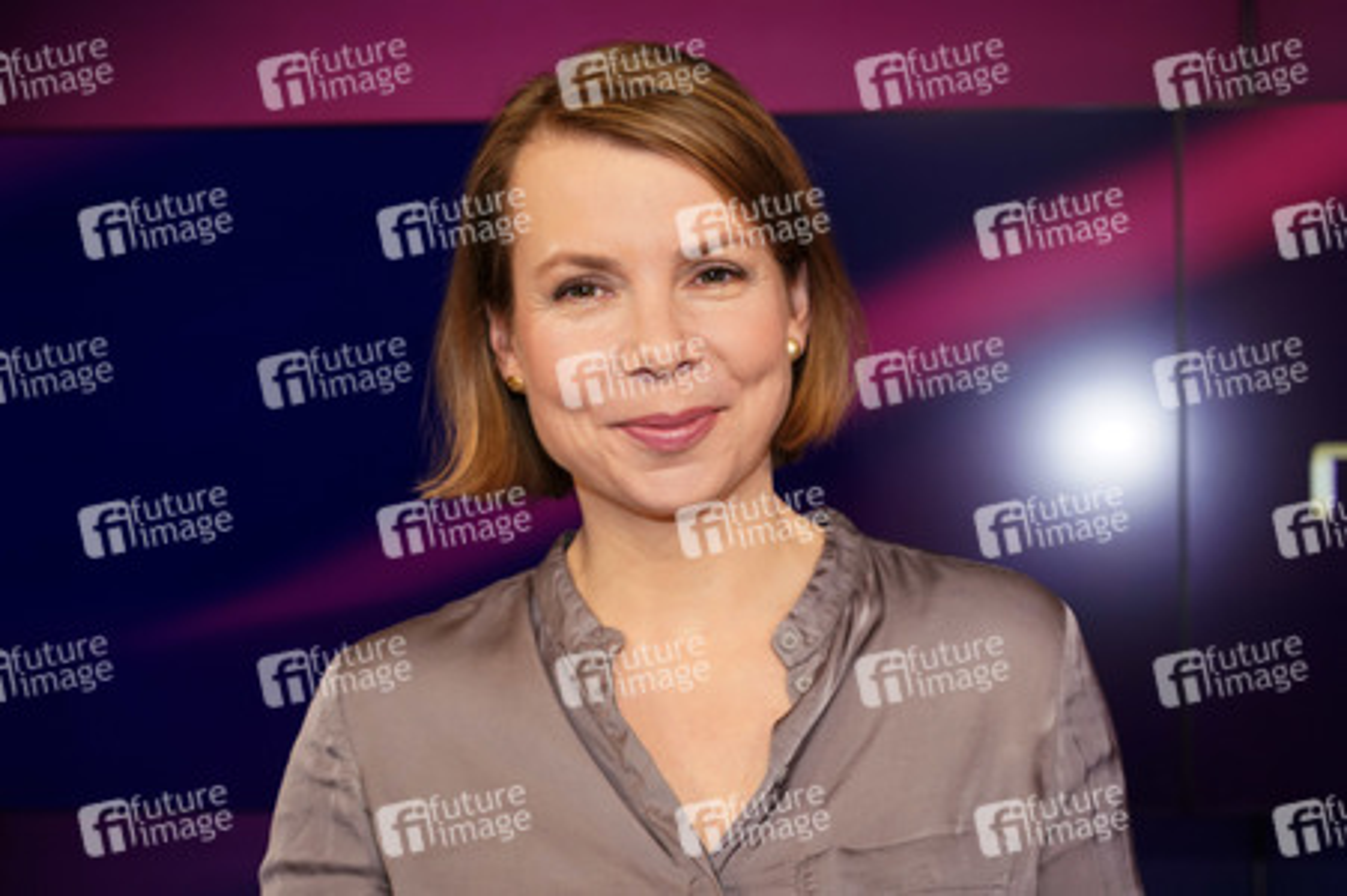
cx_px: 674
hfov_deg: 41.9
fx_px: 1757
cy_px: 448
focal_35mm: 47
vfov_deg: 28.6
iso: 2000
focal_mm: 47
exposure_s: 1/125
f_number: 5
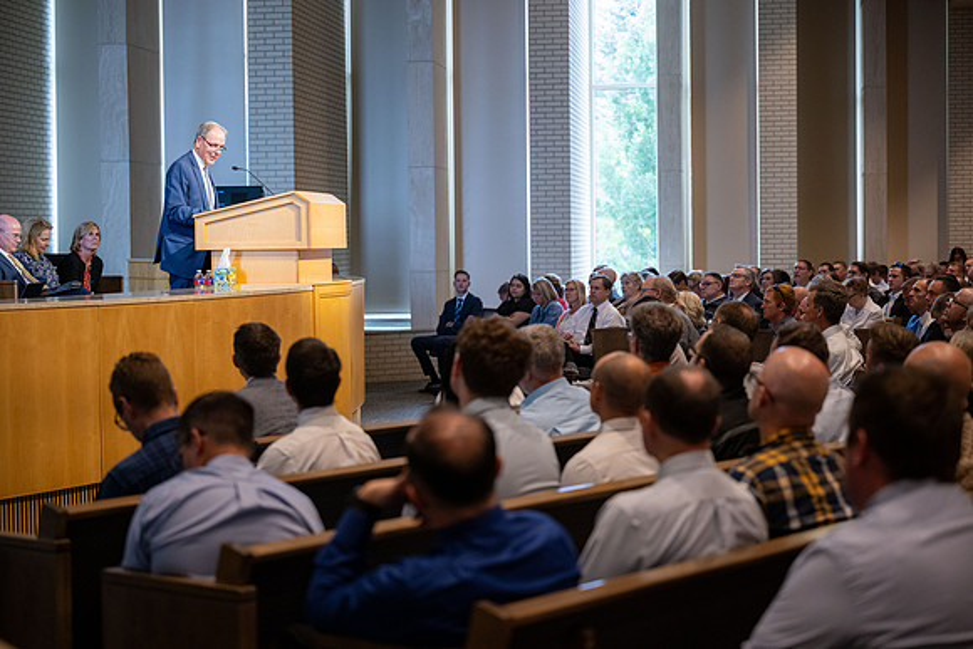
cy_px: 324
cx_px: 486
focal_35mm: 70
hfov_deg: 28.8
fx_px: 1892
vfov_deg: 19.5
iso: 1250
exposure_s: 1/250
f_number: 2.8
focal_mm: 70
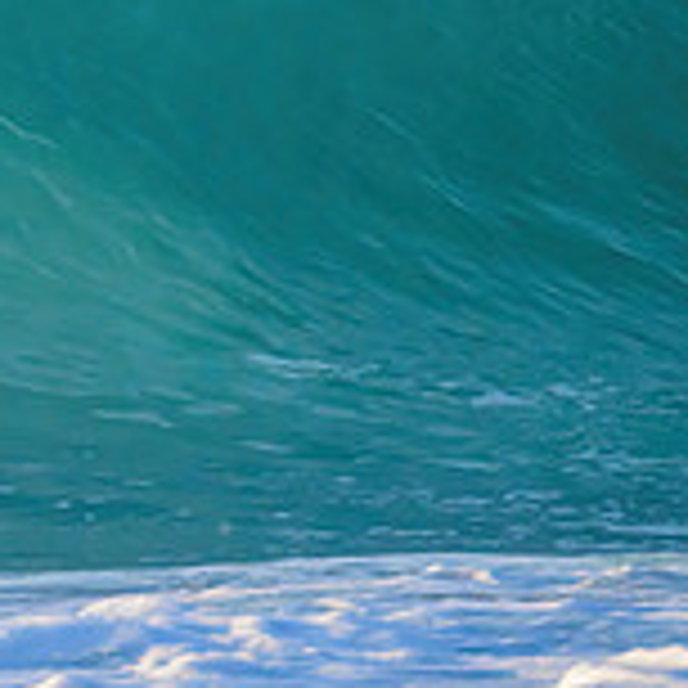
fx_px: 57812
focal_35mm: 2571
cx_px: -535
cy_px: -34
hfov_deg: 0.7
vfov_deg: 0.7
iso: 3200
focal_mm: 800
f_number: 11
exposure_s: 1/1600
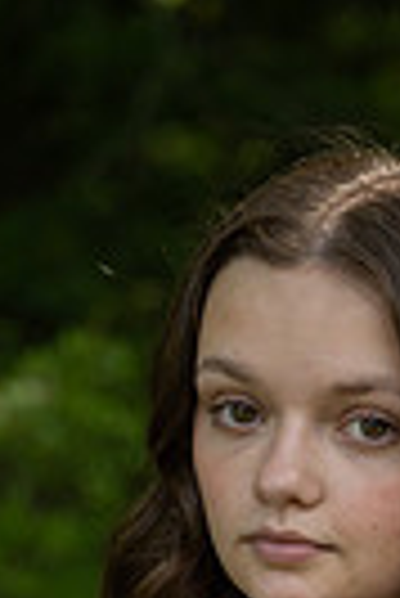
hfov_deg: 5.4
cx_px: 297
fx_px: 4205
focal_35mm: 253
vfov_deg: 8.0
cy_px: 863
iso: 200
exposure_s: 1/800
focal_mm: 75
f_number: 2.8
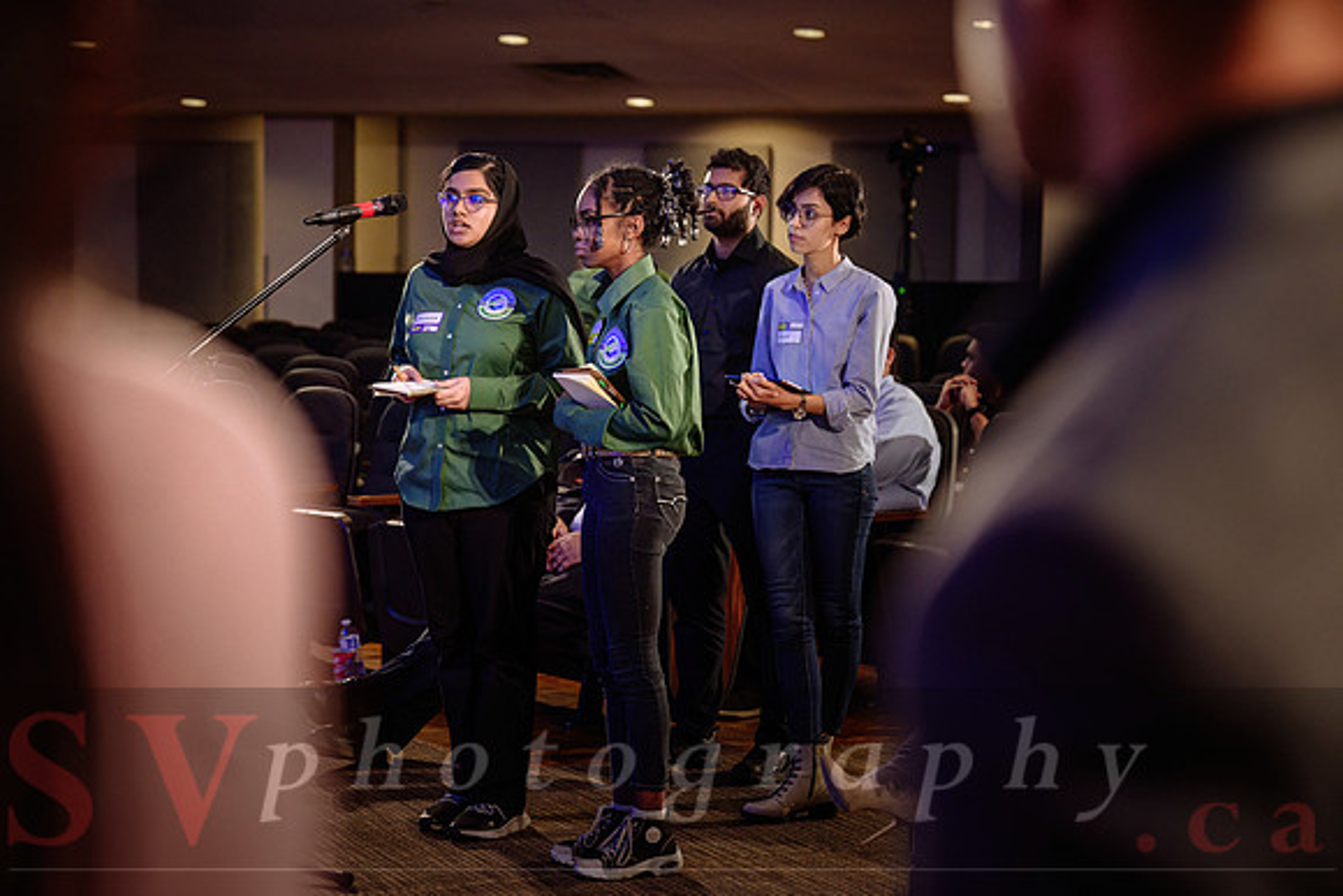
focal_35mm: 74
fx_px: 2748
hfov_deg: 27.5
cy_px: 471
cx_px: 706
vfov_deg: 18.5
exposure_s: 1/125
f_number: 2.8
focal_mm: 70
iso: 1250
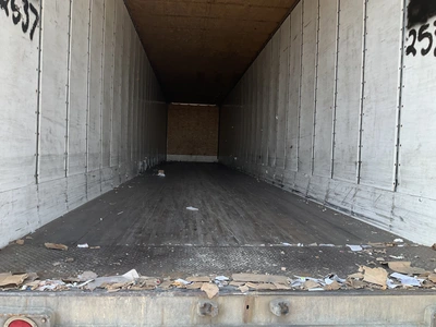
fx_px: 365
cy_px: 164
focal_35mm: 29
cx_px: 218
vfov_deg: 48.2
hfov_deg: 61.7
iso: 25
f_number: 1.8
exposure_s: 1/200
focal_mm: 3
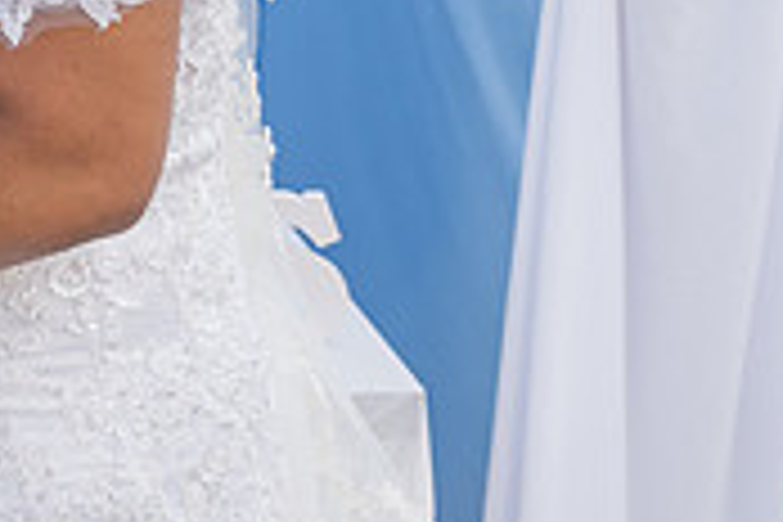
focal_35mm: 147
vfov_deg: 9.2
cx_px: -477
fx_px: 3197
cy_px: -160
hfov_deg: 13.0
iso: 200
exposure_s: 1/125
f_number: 4.5
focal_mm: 44
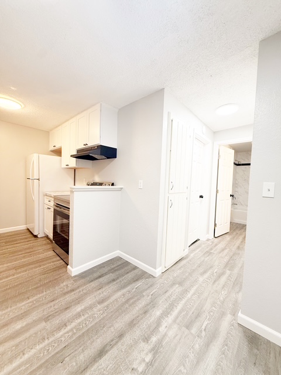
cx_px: 140
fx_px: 152
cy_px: 188
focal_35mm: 14
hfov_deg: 85.7
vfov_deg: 102.1
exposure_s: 1/120
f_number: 2.2
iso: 200
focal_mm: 2.22
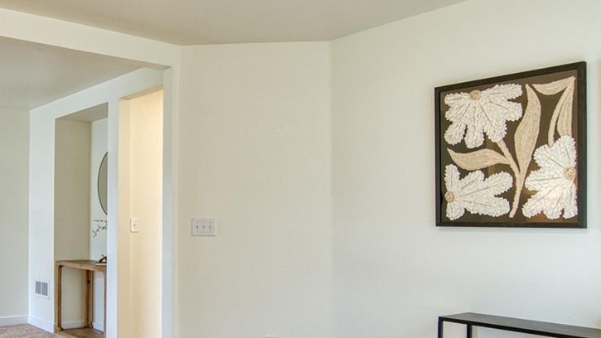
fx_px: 590
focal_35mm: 37
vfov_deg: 31.7
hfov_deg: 53.3
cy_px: 226
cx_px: 218
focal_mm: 16
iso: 500
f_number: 4
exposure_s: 1/80
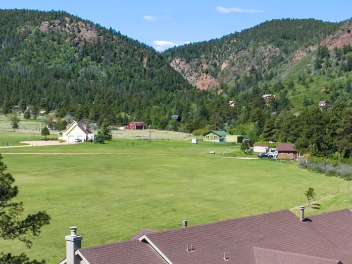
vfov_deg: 25.8
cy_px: 257
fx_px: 549
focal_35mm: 54
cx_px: 219
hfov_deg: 35.4
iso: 100
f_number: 10
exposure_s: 1/100
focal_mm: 12.29
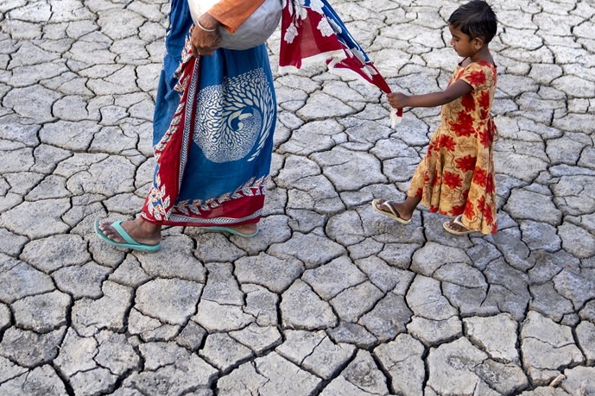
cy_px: 60
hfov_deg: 32.9
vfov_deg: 21.9
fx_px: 1008
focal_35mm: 61
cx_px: 292
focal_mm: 23
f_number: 1.6
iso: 200
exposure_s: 1/1000
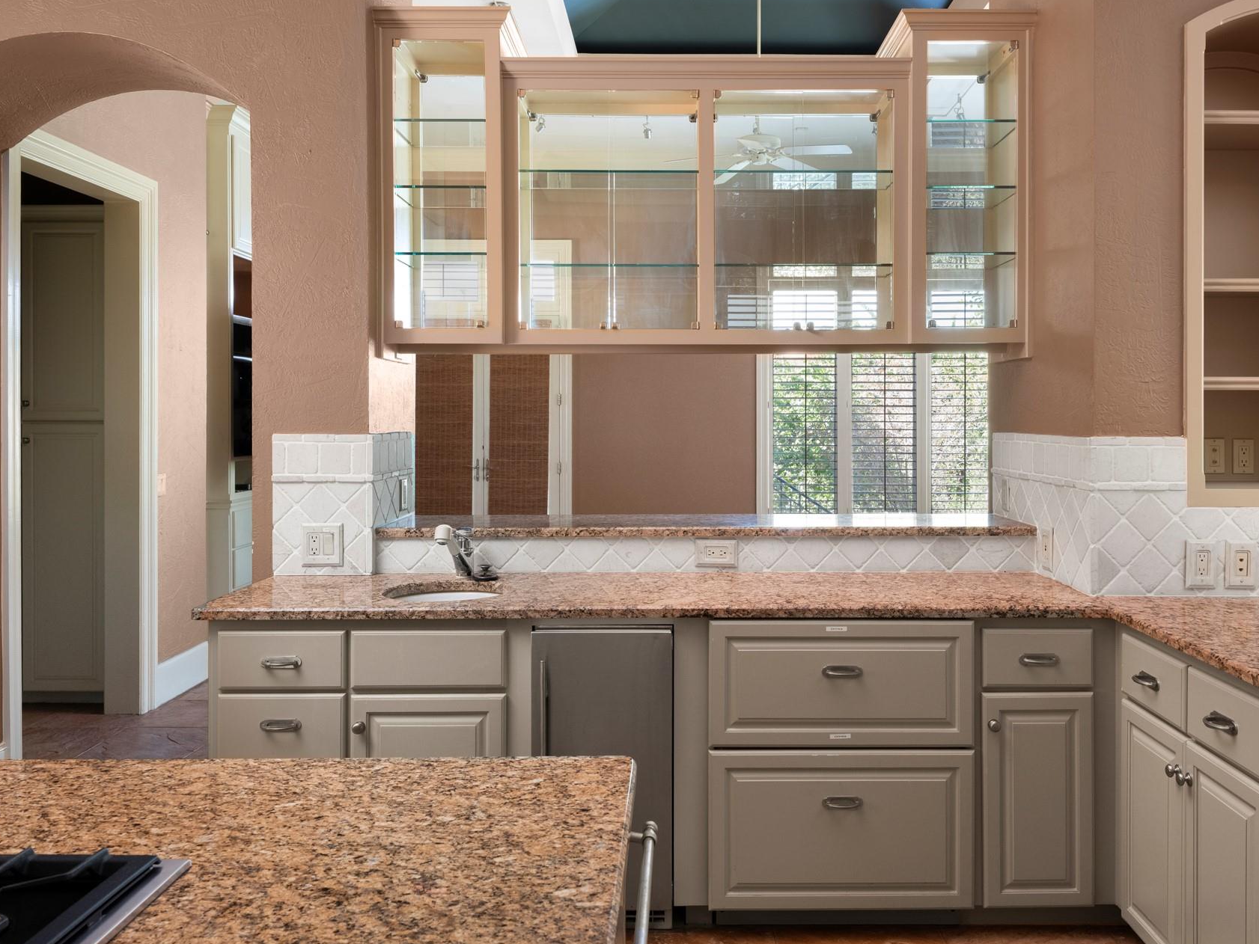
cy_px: 399
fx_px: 1019
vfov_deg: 49.6
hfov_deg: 63.3
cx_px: 683
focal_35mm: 28
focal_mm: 29.5
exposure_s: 13
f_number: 13
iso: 400
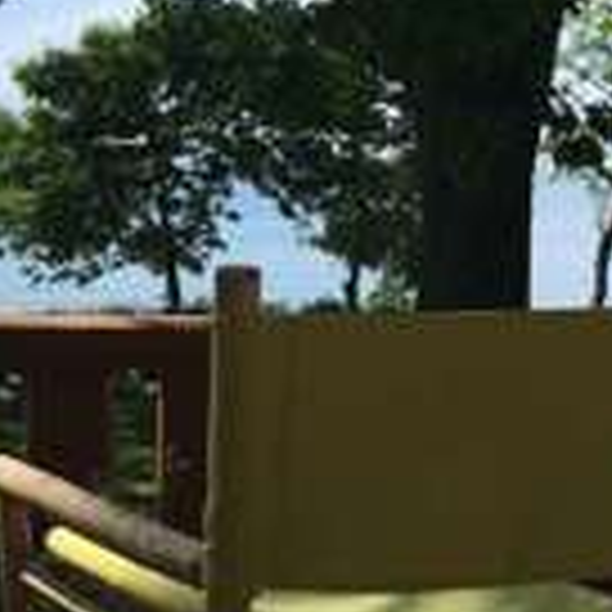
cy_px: 214
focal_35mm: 67
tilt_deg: -1.1
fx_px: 1340
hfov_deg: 22.9
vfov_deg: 25.6
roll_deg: -0.7
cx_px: -180
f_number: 2.2
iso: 25
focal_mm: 4.15
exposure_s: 1/1876
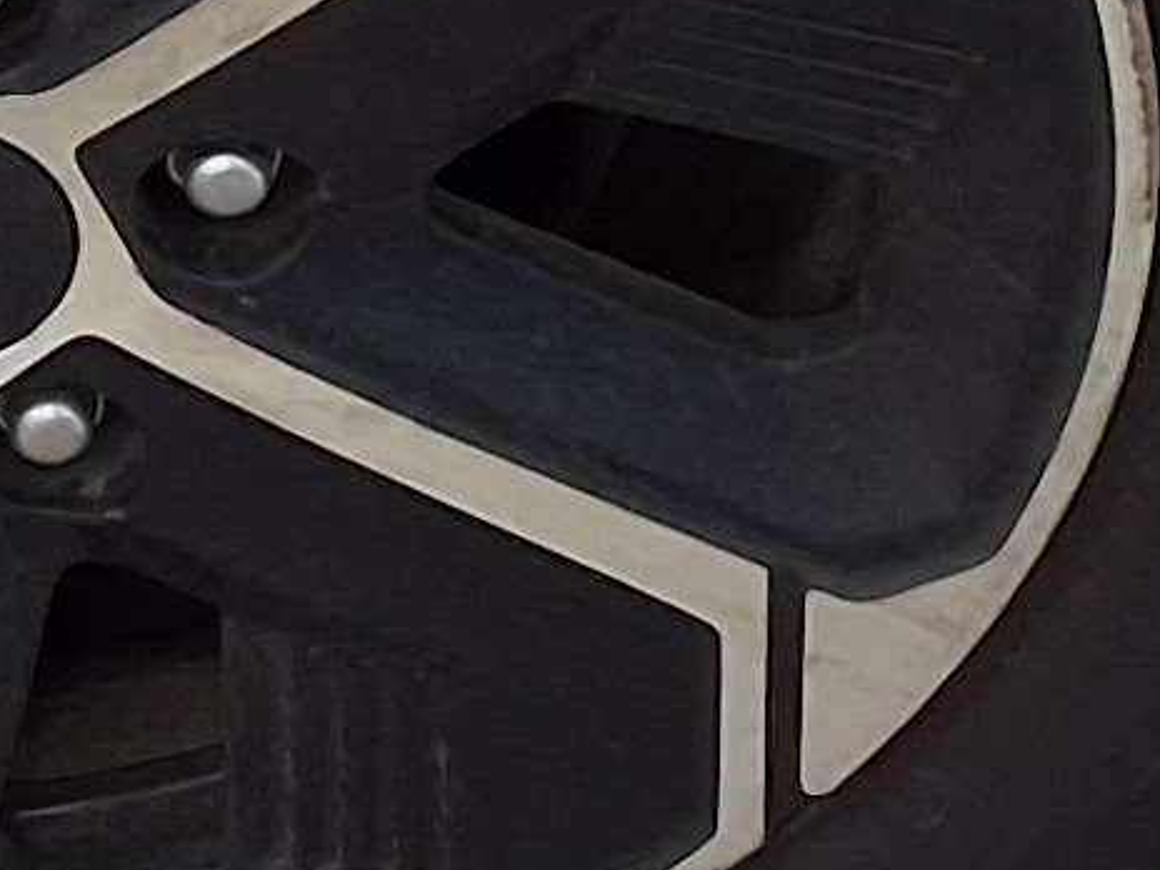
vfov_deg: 7.5
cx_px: 110
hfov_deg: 10.0
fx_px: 6602
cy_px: -172
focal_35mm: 197
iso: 40
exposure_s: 1/60
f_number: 1.9
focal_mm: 2.91
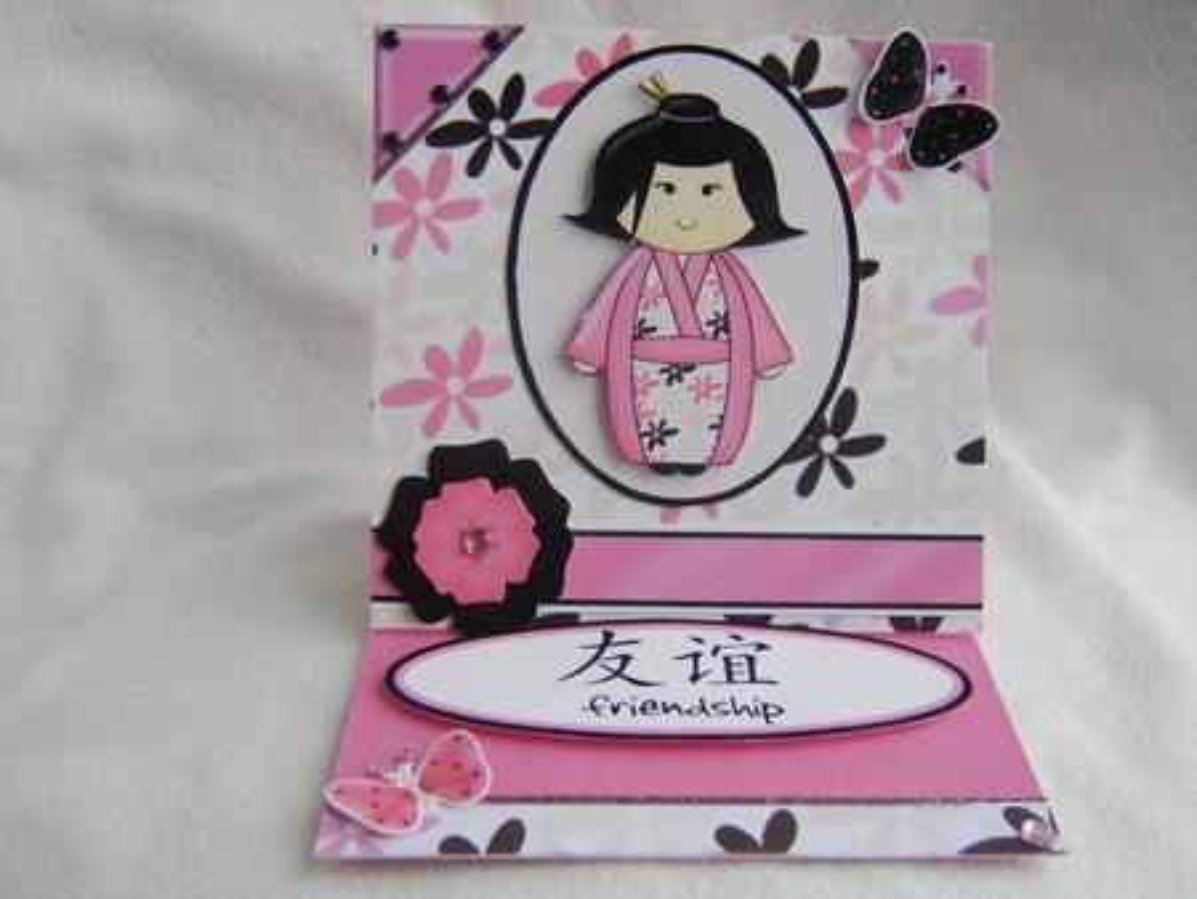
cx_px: 598
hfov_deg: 58.3
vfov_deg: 45.5
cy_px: 450
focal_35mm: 31
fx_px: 1073
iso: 71
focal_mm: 8.13
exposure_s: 1/50
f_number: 2.7
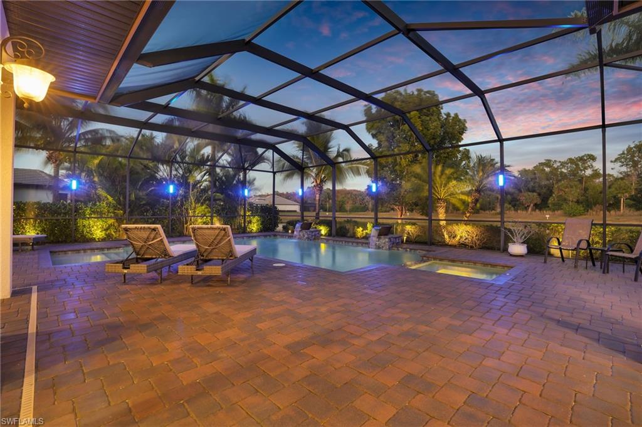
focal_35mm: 16
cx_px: 321
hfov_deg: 96.8
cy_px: 214
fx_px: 285
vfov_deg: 73.7
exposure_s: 3.2
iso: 200
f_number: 9
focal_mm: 16
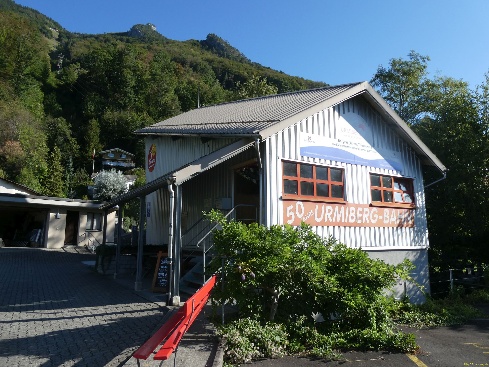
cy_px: 184
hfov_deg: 71.6
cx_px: 244
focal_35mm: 24
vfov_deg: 56.8
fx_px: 339
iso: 80
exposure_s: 1/640
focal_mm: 4.3
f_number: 3.3
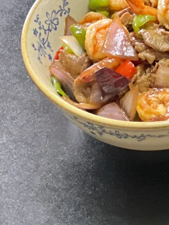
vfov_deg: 7.9
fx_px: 1615
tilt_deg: -39.1
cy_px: -72
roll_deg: +0.3
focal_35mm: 248
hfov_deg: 5.9
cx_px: 244
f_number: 2.8
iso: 320
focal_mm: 9
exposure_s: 1/30
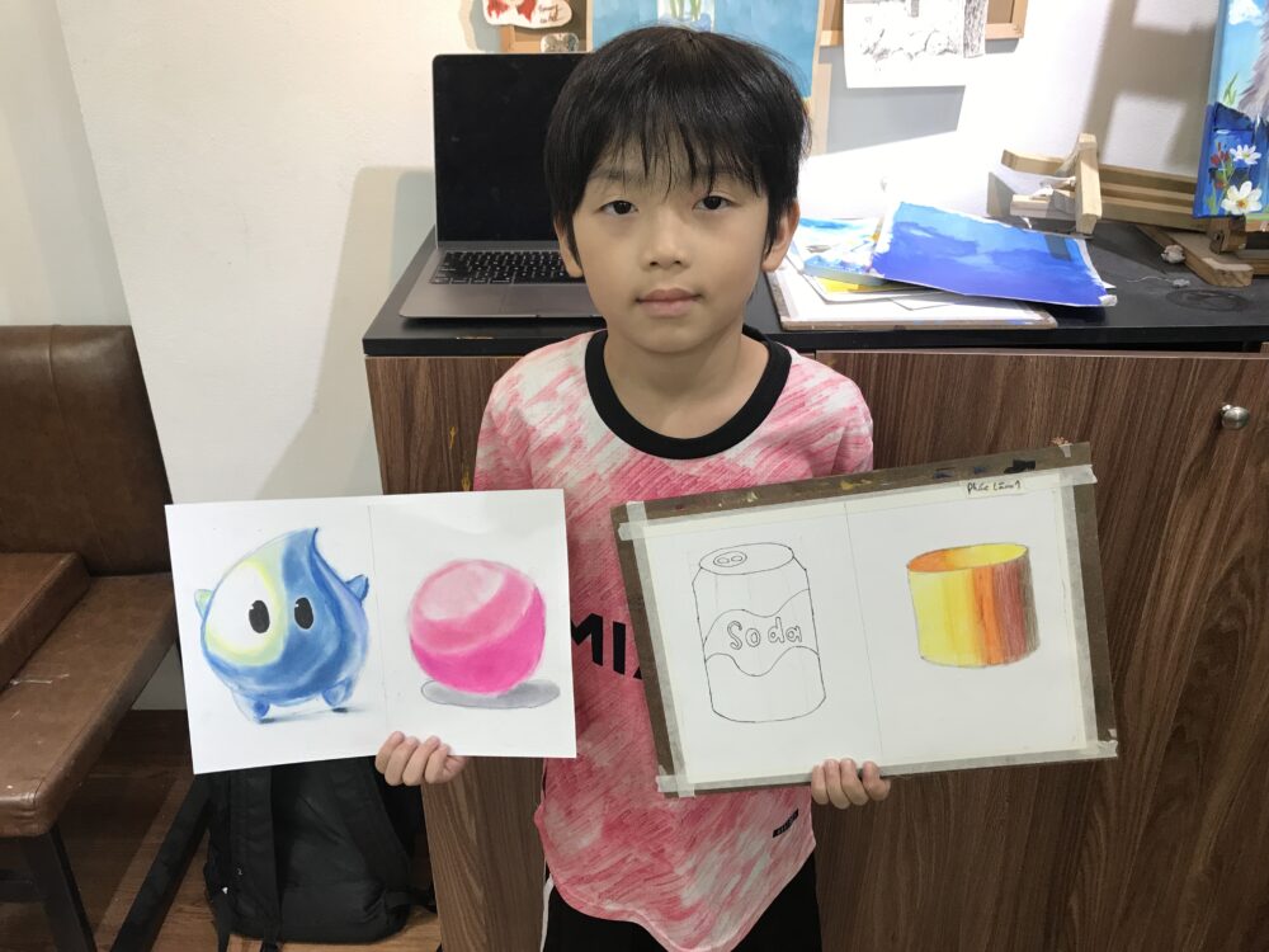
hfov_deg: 63.4
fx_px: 1026
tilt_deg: -26.4
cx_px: 634
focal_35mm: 28
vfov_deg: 49.7
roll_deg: +1.2
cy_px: 476
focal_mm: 3.99
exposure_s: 1/33
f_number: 1.8
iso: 20
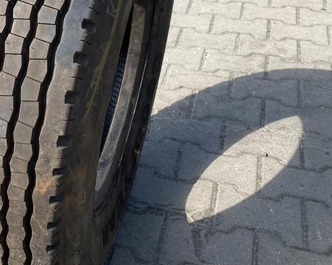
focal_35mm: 56
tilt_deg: -27.8
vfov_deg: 26.9
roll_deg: +3.4
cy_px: 85
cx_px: 30
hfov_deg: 31.9
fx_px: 550
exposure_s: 1/1565
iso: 32
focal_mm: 4.25
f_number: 1.8
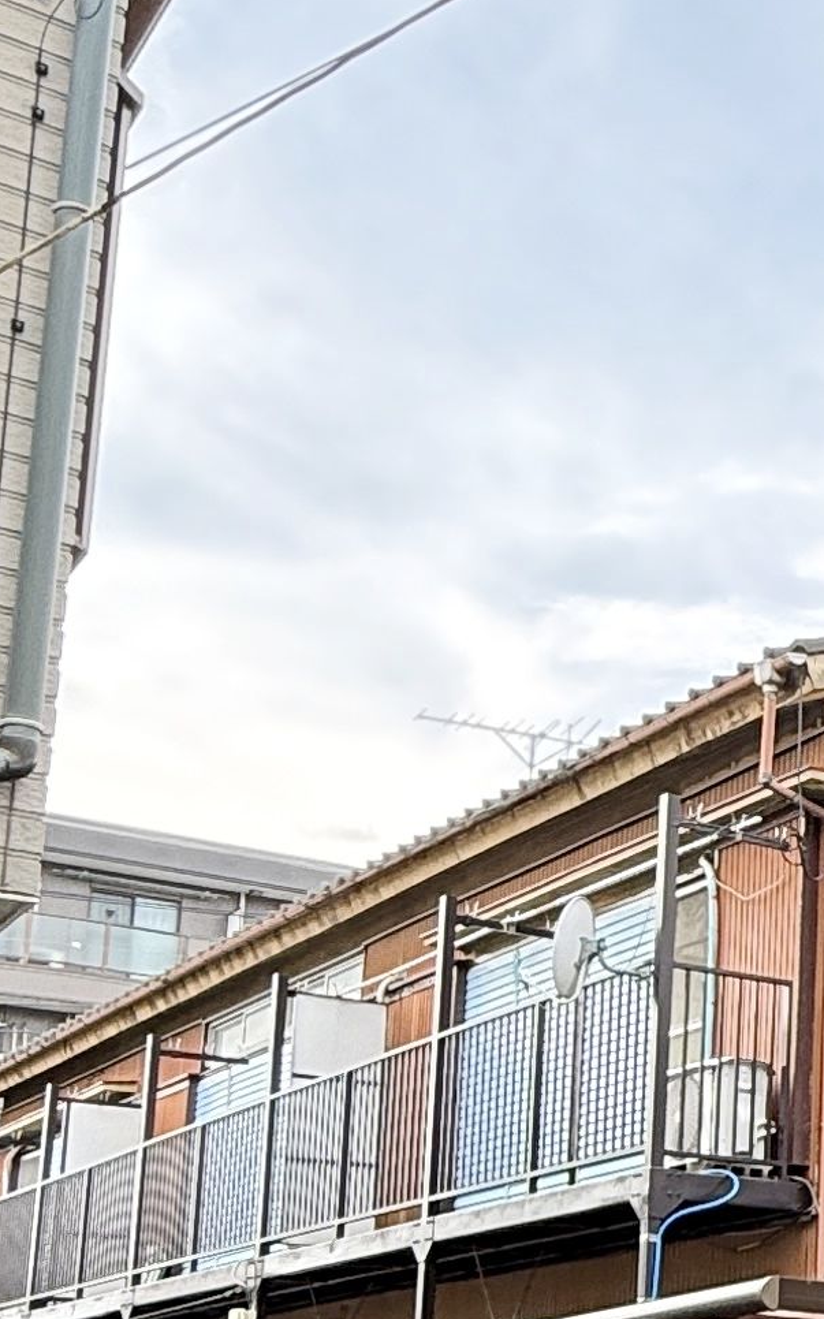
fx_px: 2228
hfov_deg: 17.7
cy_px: 1106
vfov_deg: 31.9
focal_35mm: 62
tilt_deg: +11.6
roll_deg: +0.9
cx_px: 1398
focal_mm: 2.22
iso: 64
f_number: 2.2
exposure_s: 1/181
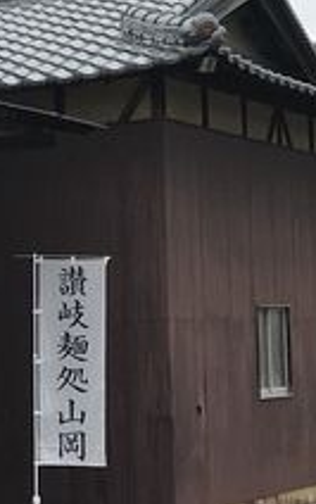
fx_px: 1567
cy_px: 279
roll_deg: +1.0
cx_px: -187
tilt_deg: +5.2
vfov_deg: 18.3
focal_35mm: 114
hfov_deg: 11.0
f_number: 1.8
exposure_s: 1/643
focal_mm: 3.99
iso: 20
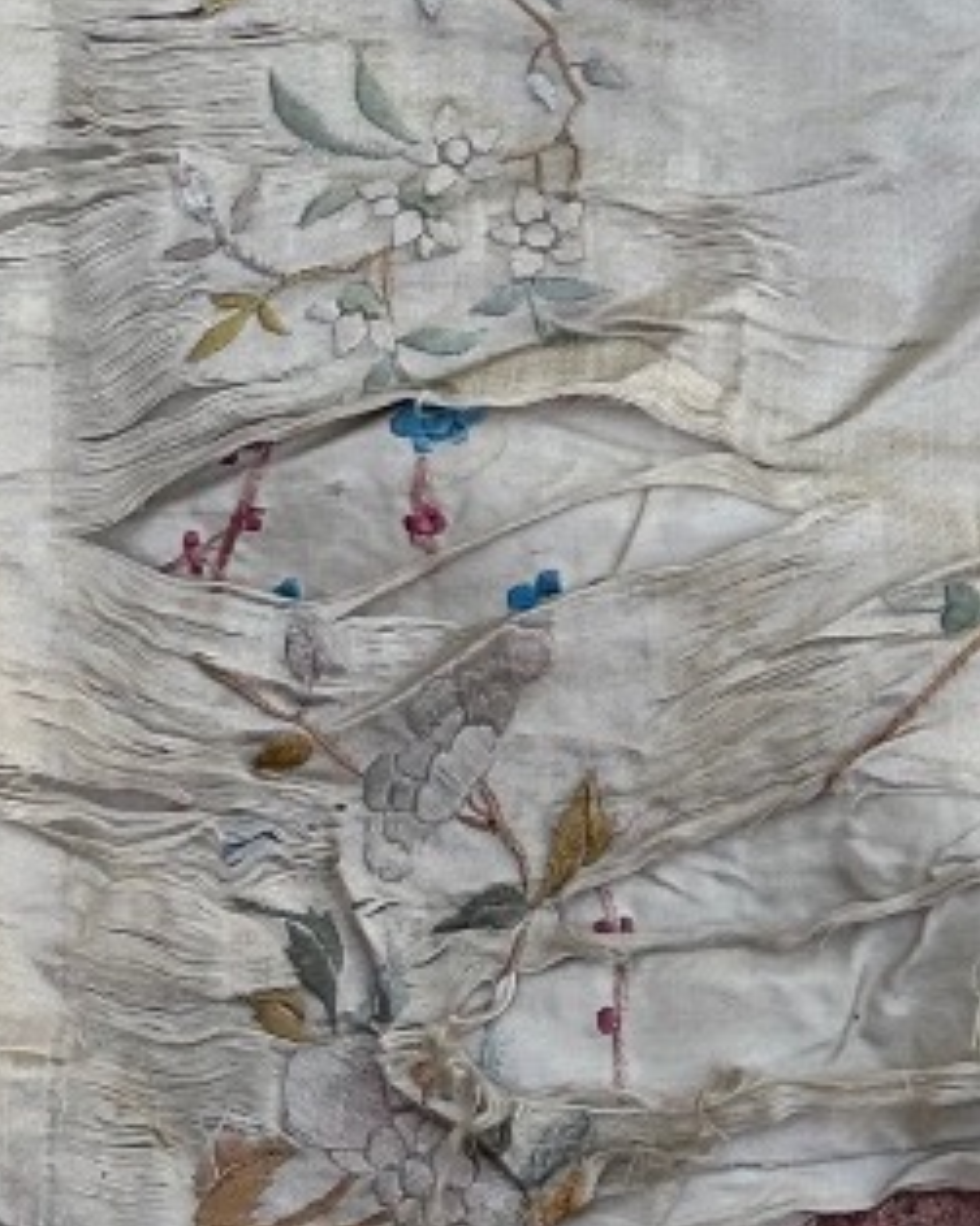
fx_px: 7037
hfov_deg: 7.8
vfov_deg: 9.5
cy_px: -921
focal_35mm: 194
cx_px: 1620
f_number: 1.6
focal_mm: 5.96
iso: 32
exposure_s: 1/196
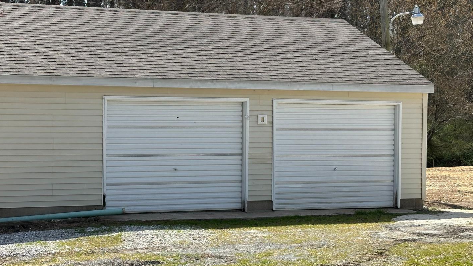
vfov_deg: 16.1
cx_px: 220
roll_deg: -1.1
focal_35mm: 75
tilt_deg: +0.3
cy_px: 102
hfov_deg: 28.2
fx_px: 941
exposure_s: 1/2358
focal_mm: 6.86
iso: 64
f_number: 1.78
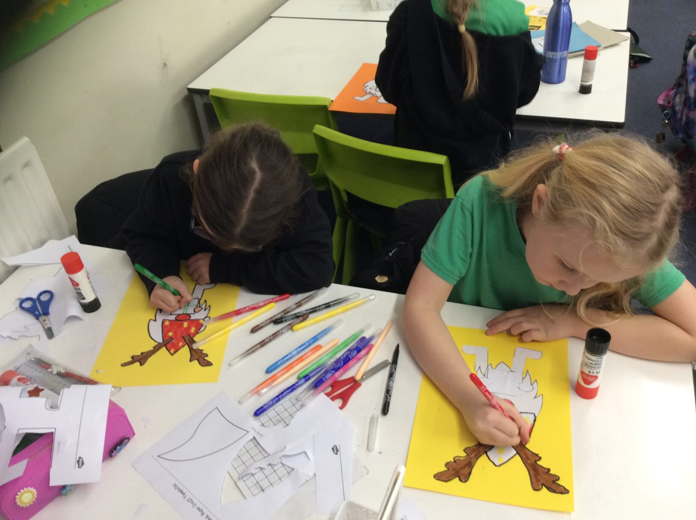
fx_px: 642
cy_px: 260
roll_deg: +7.6
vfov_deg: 44.1
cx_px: 348
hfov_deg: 56.9
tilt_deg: -39.5
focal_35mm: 32
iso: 80
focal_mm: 3.3
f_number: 2.4
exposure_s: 1/25
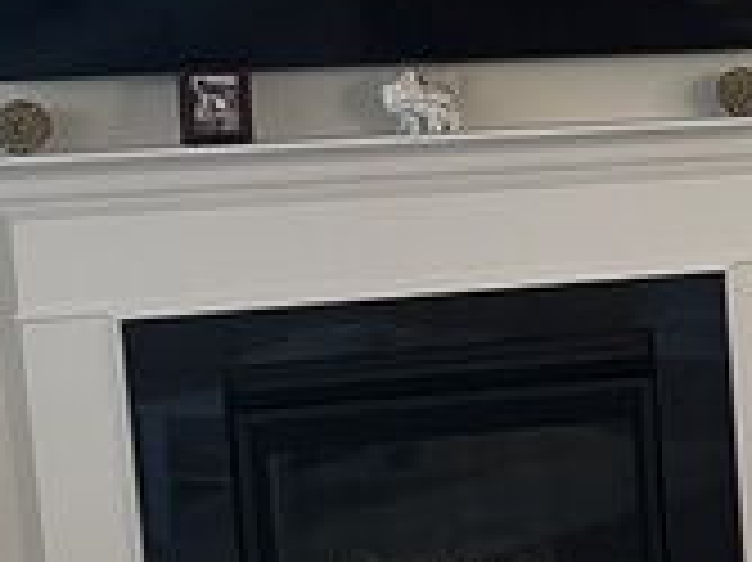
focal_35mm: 100
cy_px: 198
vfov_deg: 14.8
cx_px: 1466
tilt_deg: -7.2
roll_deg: +1.3
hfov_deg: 15.8
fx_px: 2171
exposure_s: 1/60
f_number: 1.6
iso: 200
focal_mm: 5.1
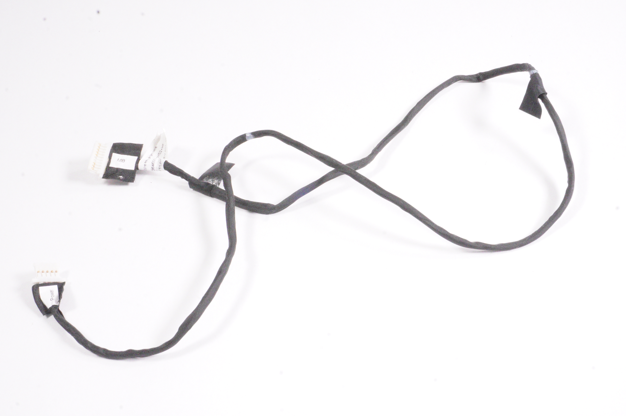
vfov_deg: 25.7
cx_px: 313
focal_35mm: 52
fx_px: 912
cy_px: 208
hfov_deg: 37.9
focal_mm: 35
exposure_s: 1/160
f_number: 25
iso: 12800
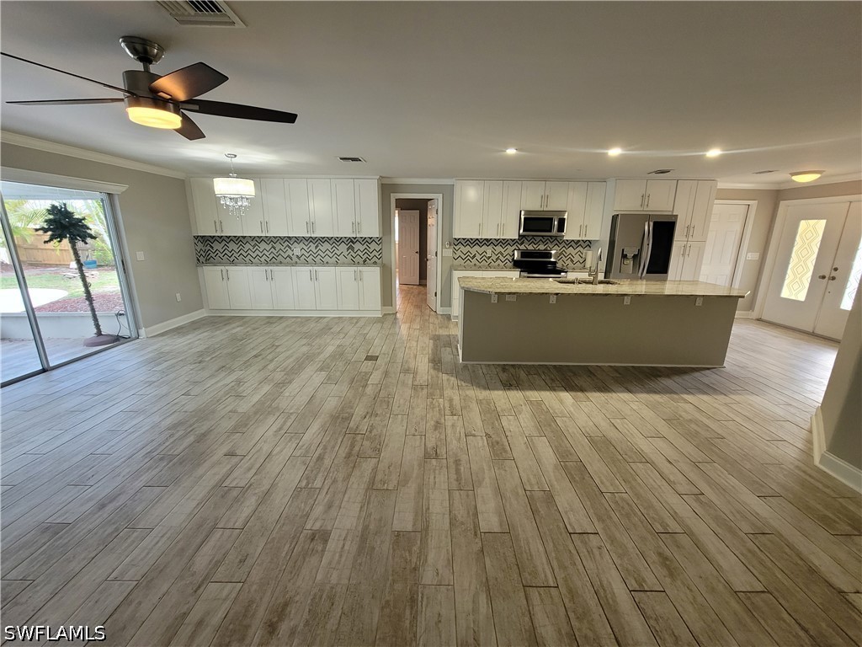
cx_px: 431
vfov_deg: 89.9
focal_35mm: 13
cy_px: 324
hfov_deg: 106.2
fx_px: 324
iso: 320
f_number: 2.2
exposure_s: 1/60
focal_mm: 2.2
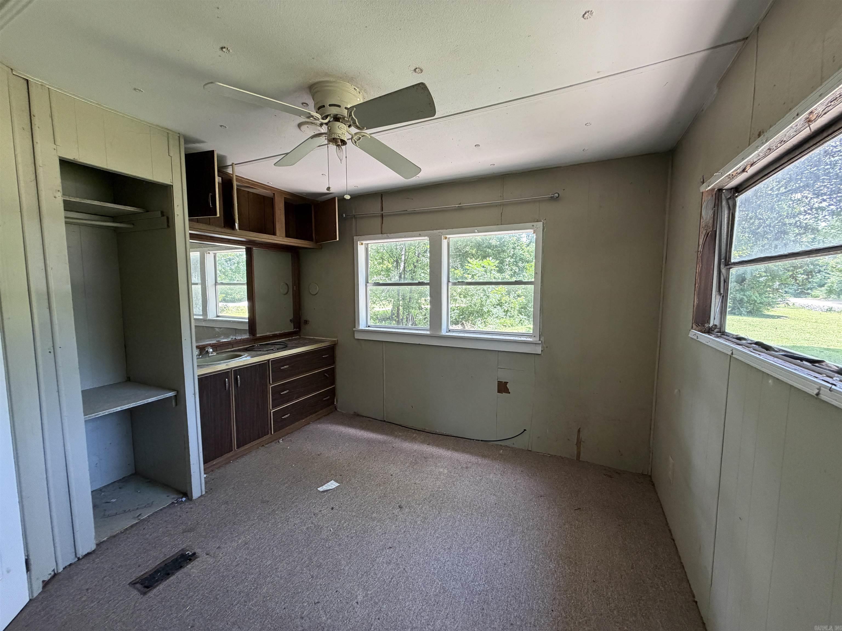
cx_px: 421
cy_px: 316
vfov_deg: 85.7
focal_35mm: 14
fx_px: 341
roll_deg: +0.0
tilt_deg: -5.5
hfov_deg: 102.1
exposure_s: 1/121
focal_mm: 2.22
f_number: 2.2
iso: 250
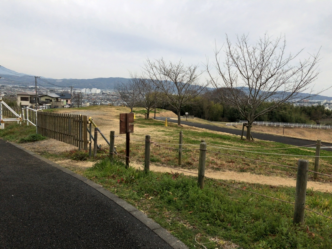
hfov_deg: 63.4
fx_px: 269
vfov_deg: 49.7
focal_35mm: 28
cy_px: 124
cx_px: 166
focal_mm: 4
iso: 20
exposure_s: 1/4000
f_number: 1.8
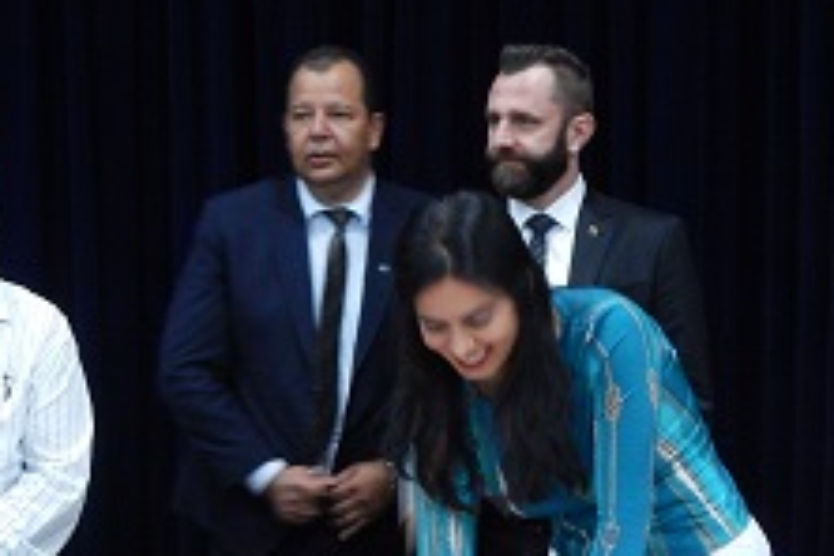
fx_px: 2062
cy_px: 509
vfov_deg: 15.2
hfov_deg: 22.9
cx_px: 409
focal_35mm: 89
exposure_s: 1/8
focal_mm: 6.8
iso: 720
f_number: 3.4
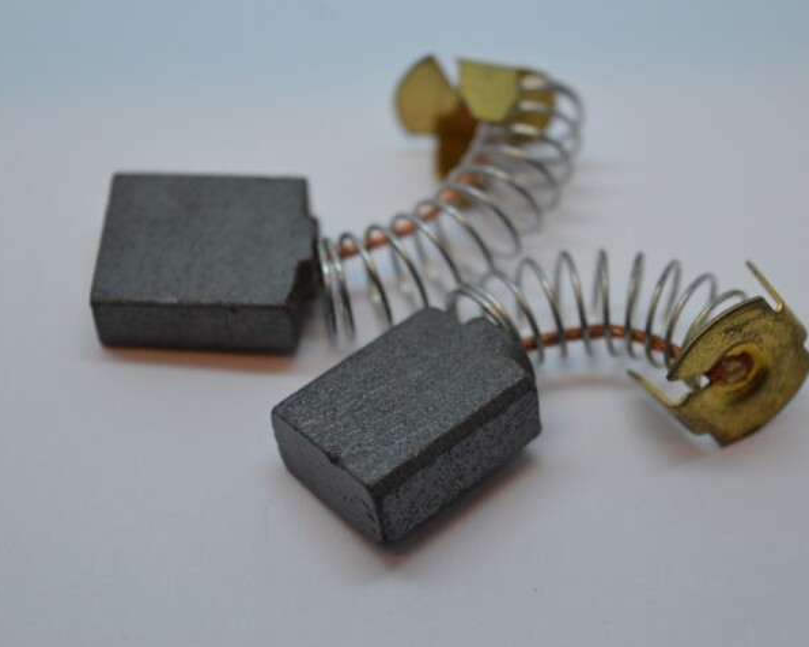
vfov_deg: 16.4
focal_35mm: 94
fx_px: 2240
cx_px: 461
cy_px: 324
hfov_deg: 20.5
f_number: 5.6
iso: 400
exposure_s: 1/125
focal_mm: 55
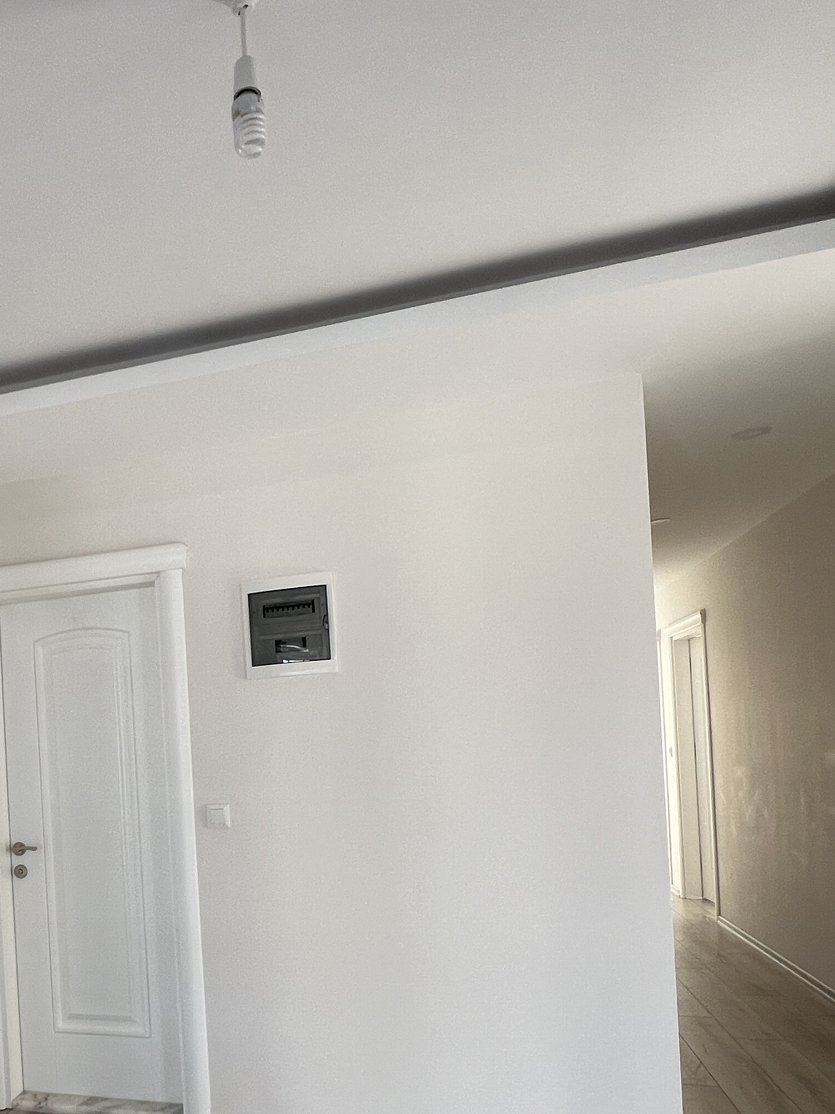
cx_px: 144
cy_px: 748
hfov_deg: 49.3
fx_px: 836
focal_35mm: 26
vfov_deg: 65.4
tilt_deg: -0.4
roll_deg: +3.1
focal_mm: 1.57
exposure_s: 1/99
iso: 64
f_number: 1.8
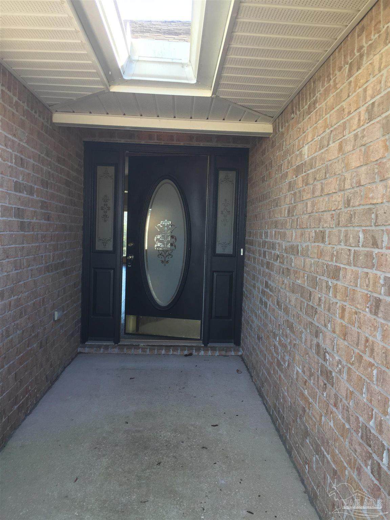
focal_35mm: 29
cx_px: 195
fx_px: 436
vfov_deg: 61.7
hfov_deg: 48.2
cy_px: 260
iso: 32
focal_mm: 4.15
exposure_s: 1/60
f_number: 2.2
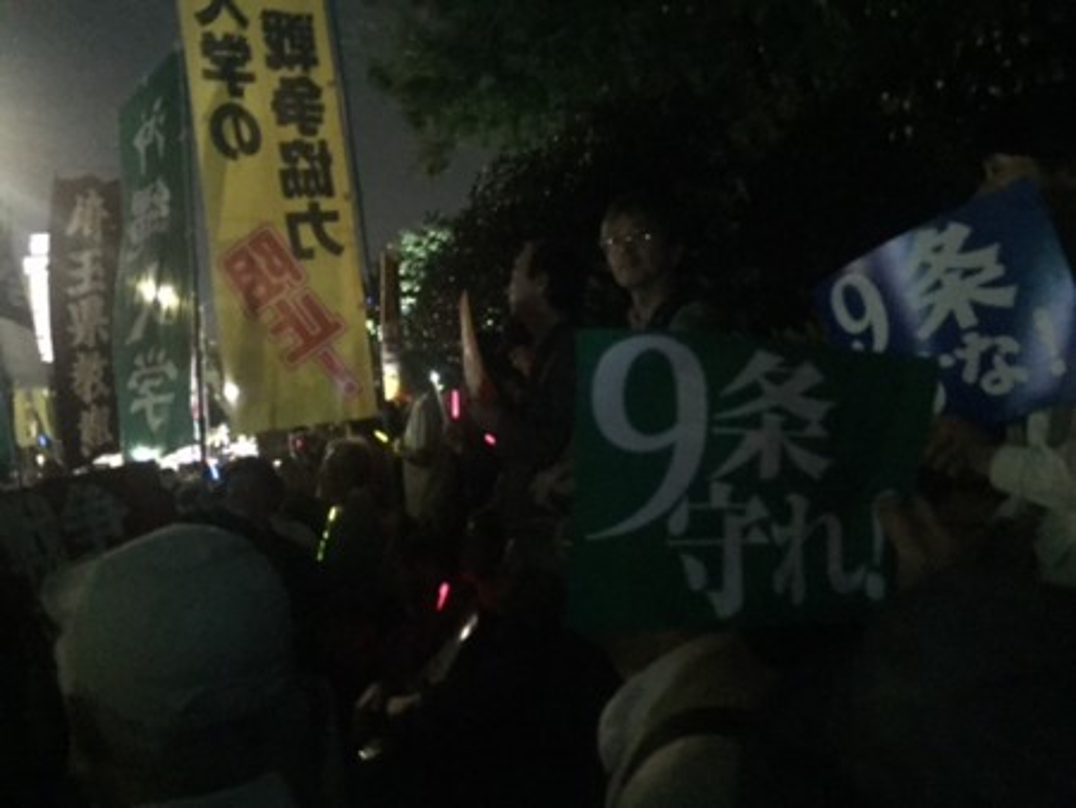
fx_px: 902
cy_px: 404
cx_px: 538
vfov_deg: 48.3
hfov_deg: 61.6
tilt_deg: +1.3
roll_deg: +6.3
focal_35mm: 29
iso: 2000
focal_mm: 4.15
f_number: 2.2
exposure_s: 1/15
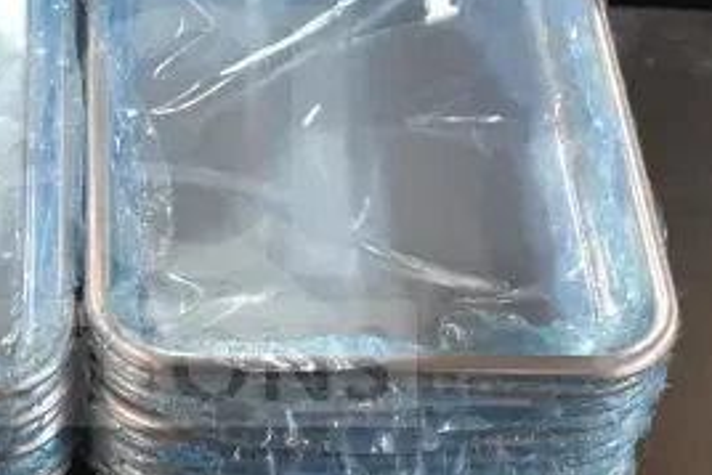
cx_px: 117
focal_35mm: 92
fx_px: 1823
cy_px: 216
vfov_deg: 14.9
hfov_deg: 21.7
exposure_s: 1/250
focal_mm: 27
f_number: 8
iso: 6400
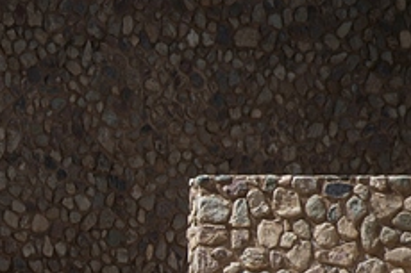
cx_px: -211
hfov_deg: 3.4
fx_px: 6959
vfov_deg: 2.2
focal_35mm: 610
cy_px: 271
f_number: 6.3
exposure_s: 1/400
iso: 200
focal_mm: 200
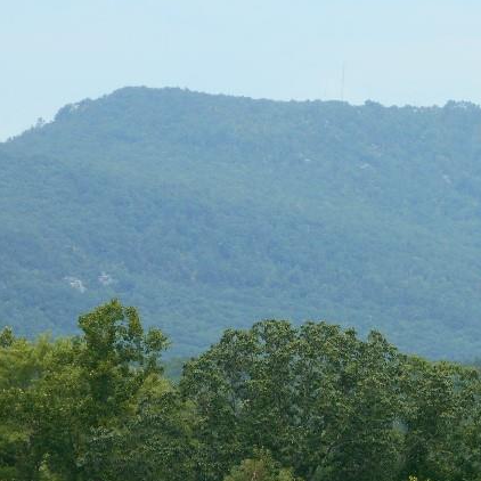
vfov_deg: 7.3
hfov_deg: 7.3
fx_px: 3773
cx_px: 454
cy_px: 307
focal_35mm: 240
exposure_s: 1/250
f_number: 6
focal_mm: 20.1
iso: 80
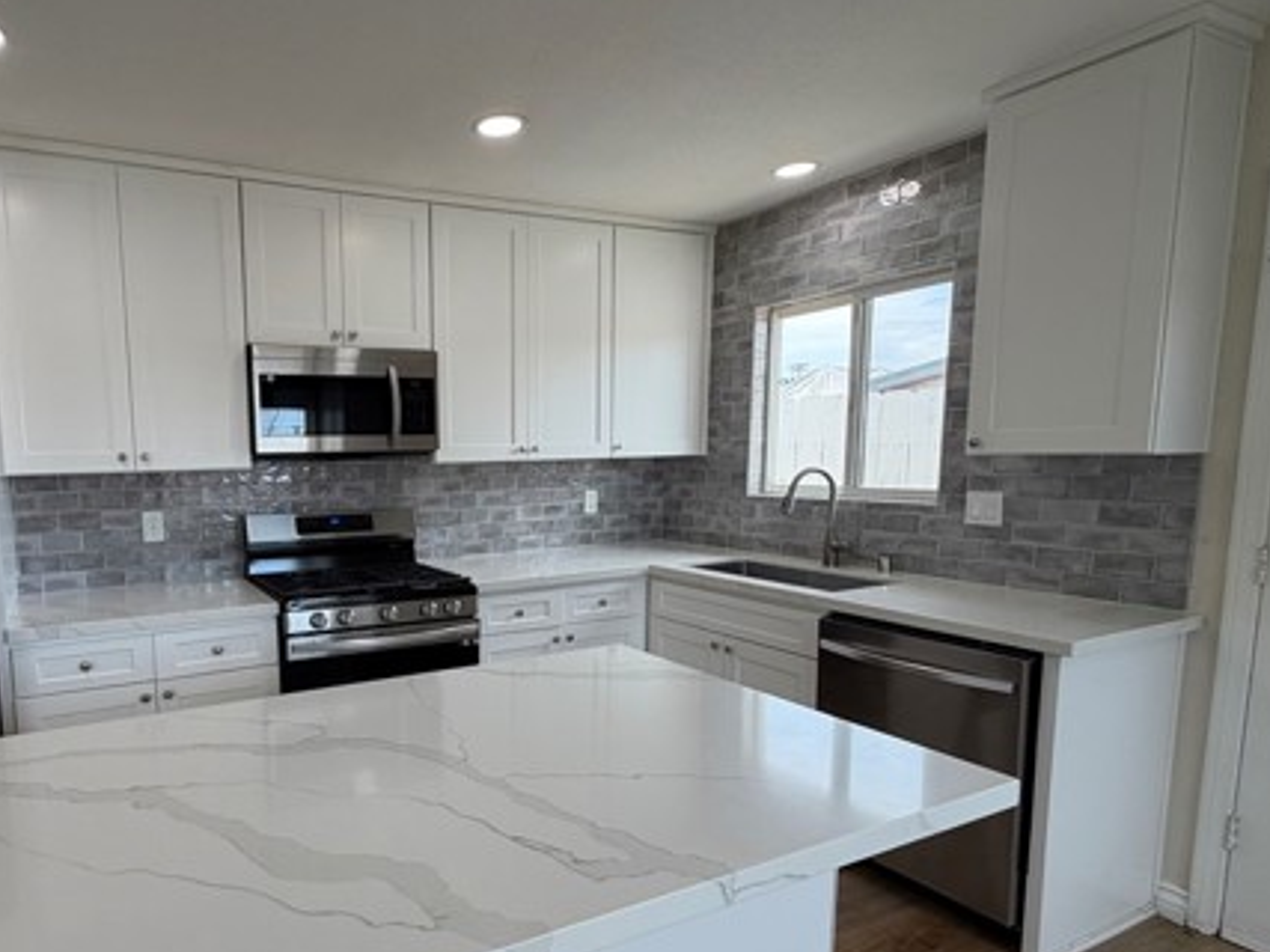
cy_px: 544
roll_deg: +2.0
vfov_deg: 63.1
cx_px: 410
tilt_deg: -6.5
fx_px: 770
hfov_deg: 76.2
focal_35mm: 21
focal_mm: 2.22
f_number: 2.2
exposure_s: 1/120
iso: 64
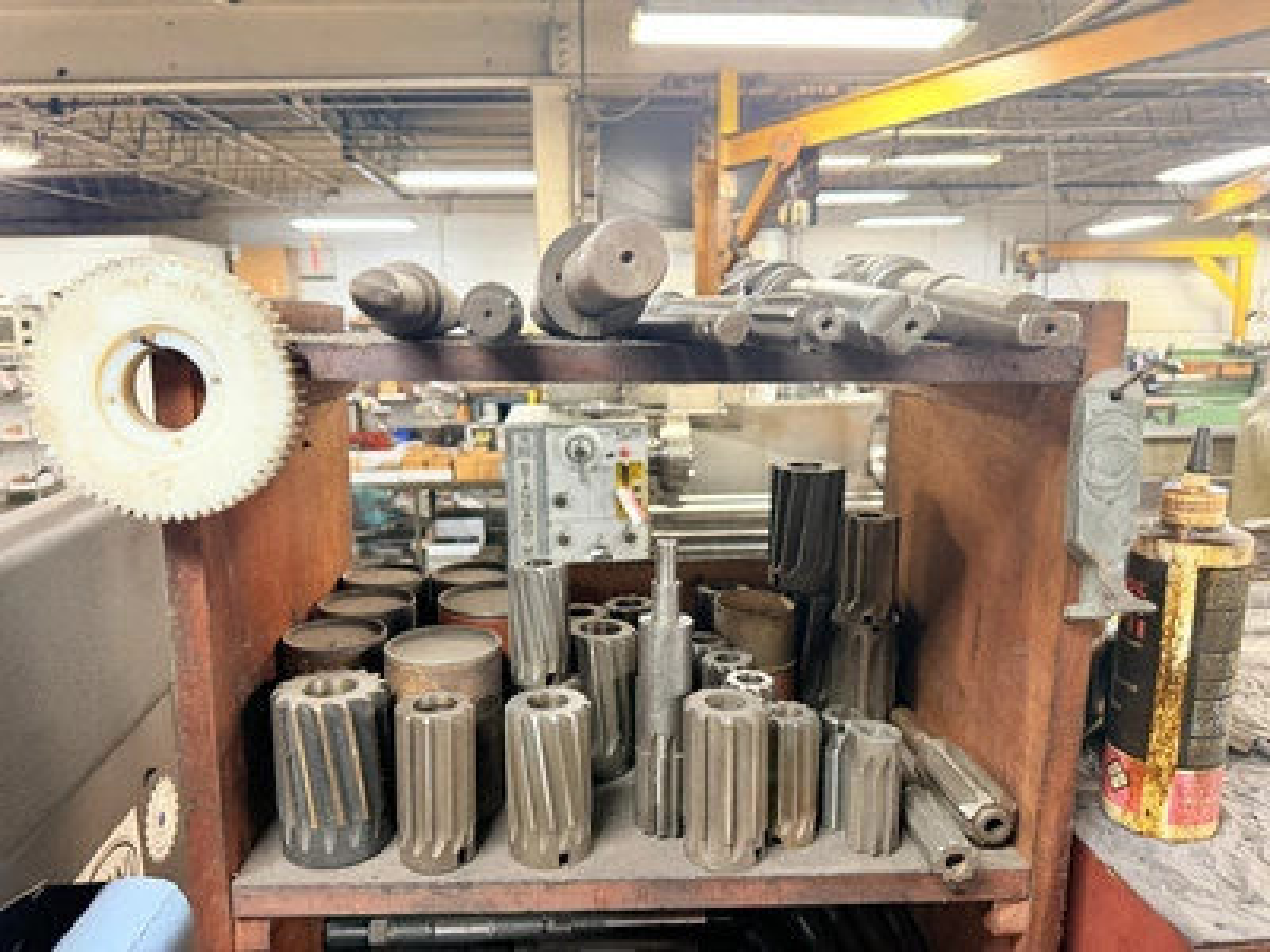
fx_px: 881
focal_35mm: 24
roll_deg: +2.8
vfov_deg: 56.8
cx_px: 635
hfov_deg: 71.6
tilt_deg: -11.7
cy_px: 476
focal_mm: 6.76
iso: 200
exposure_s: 1/60
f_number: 1.78
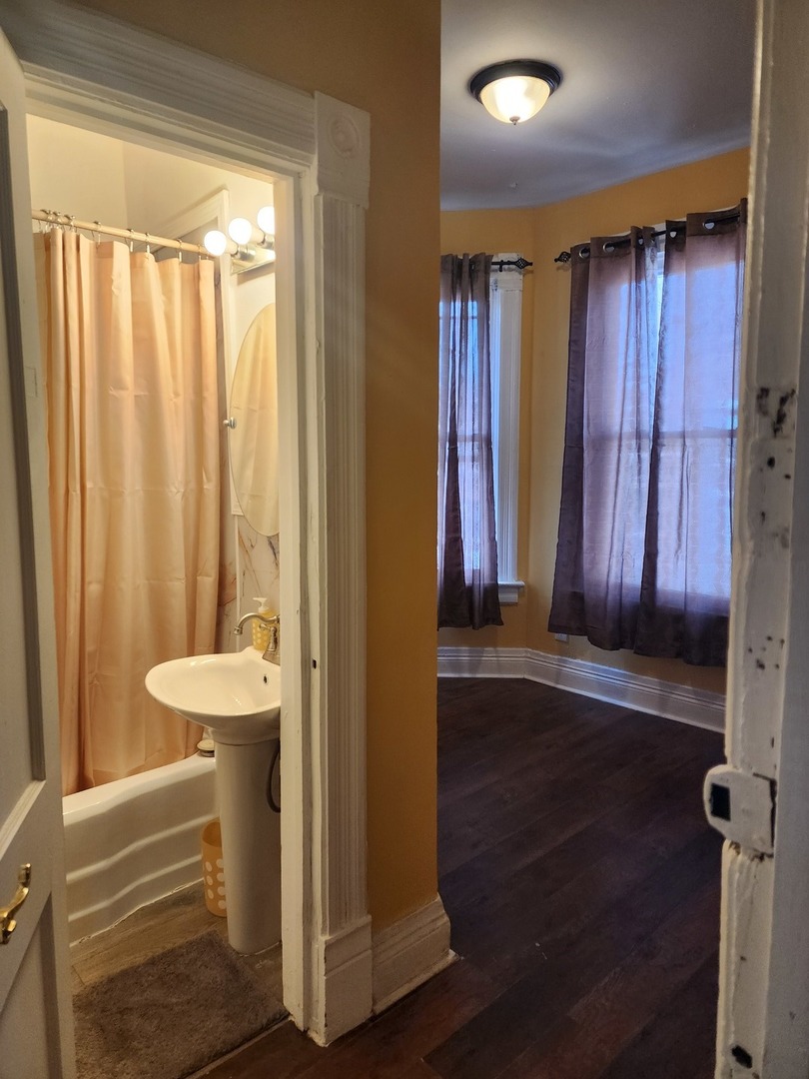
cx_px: 404
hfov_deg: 58.9
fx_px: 717
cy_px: 540
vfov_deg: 73.9
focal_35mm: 23
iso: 160
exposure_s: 1/120
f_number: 1.8
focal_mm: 6.4
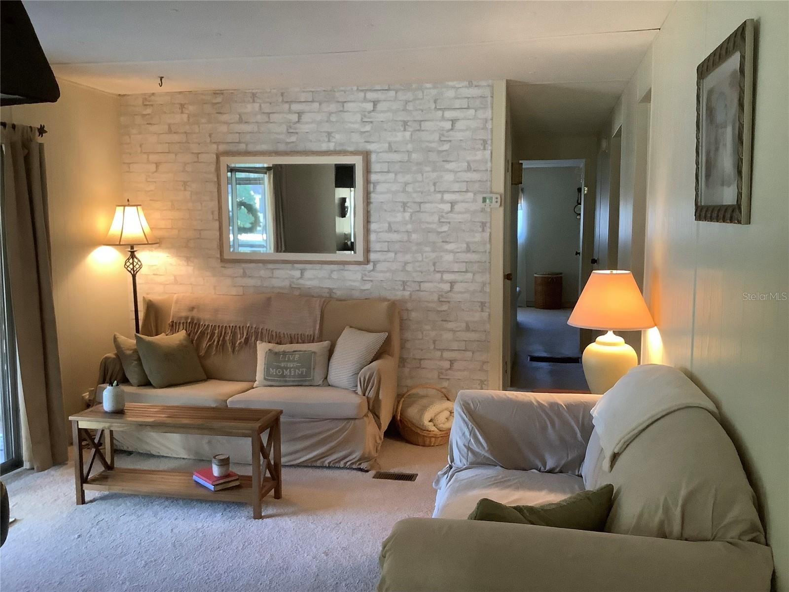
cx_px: 394
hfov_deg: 58.4
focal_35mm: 31
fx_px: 707
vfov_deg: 45.4
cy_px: 296
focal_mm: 3.3
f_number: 2.4
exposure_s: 1/60
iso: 320
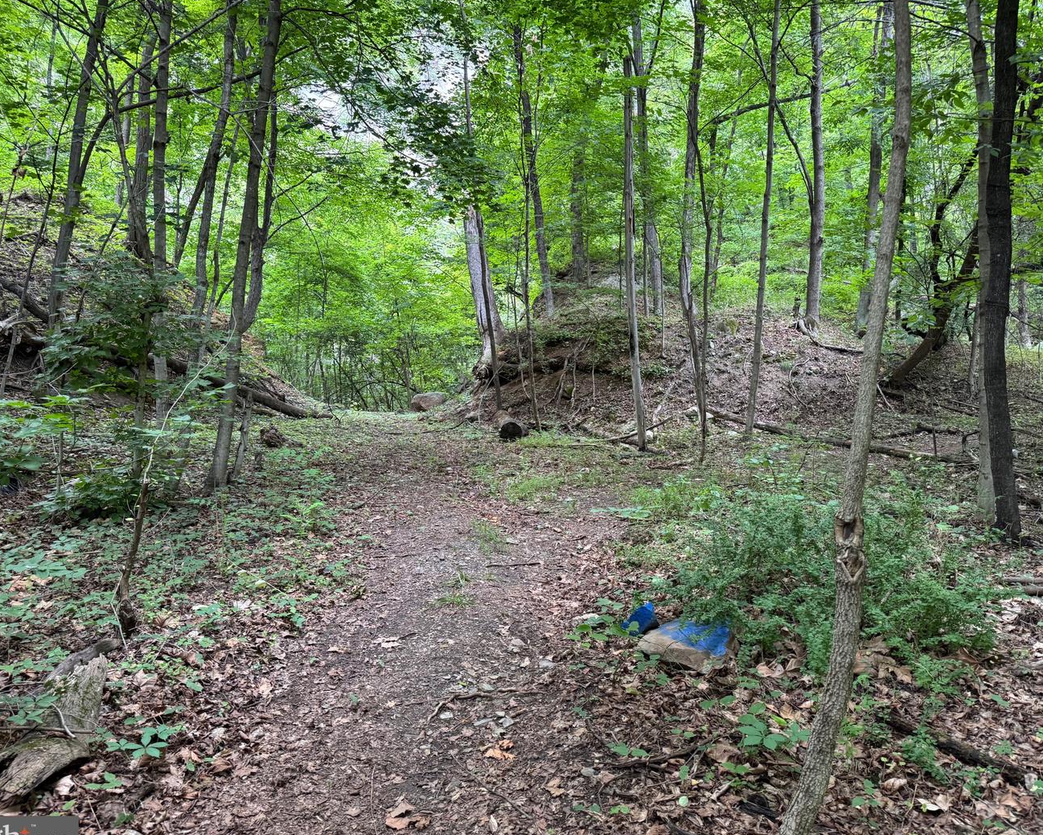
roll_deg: +2.1
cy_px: 428
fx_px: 803
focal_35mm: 26
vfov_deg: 54.9
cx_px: 516
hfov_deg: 66.0
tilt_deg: +1.7
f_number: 1.78
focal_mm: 6.76
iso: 200
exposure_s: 1/116
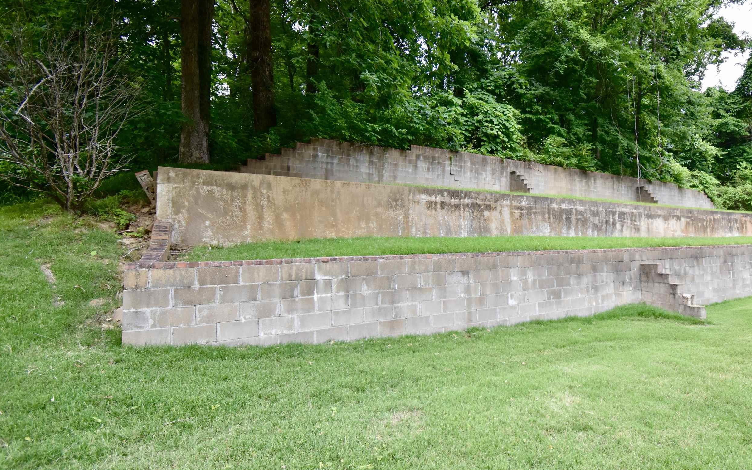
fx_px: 389
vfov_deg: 62.2
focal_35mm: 19
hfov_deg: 86.4
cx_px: 466
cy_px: 226
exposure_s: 1/60
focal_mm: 10
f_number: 4.5
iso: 560
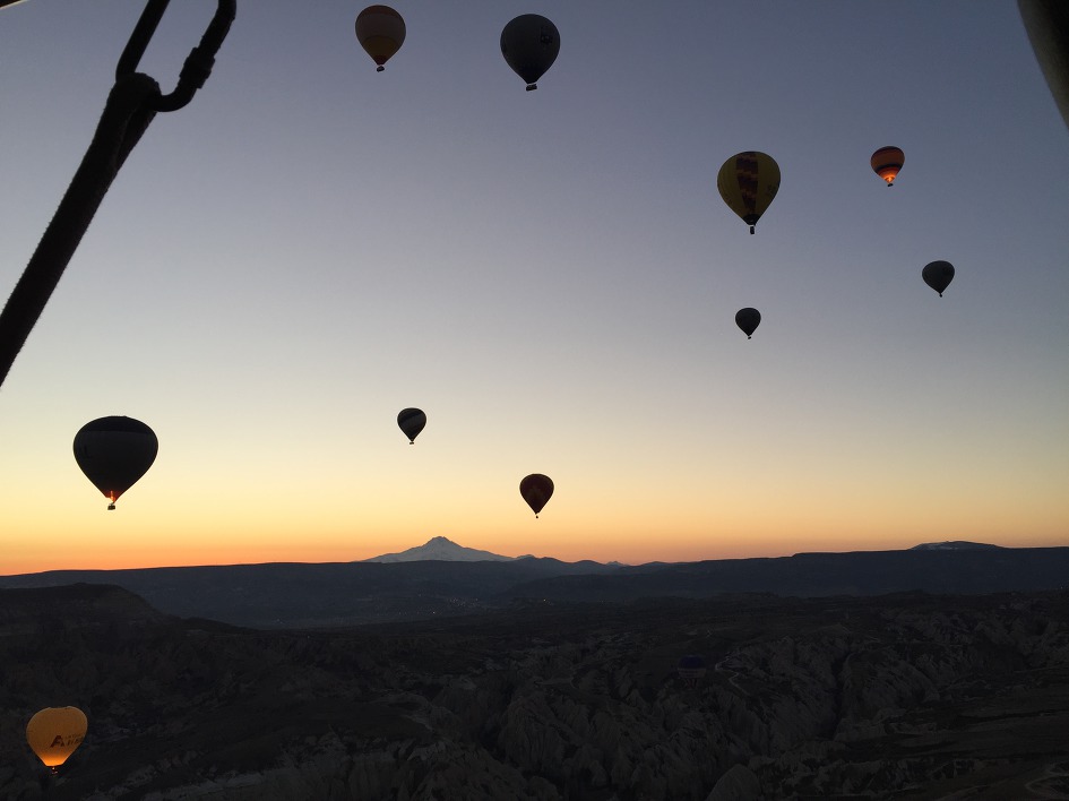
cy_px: 400
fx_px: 895
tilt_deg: +12.5
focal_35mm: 29
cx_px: 534
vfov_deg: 48.2
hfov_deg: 61.7
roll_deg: +1.0
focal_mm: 4.15
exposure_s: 1/122
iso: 32
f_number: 2.2
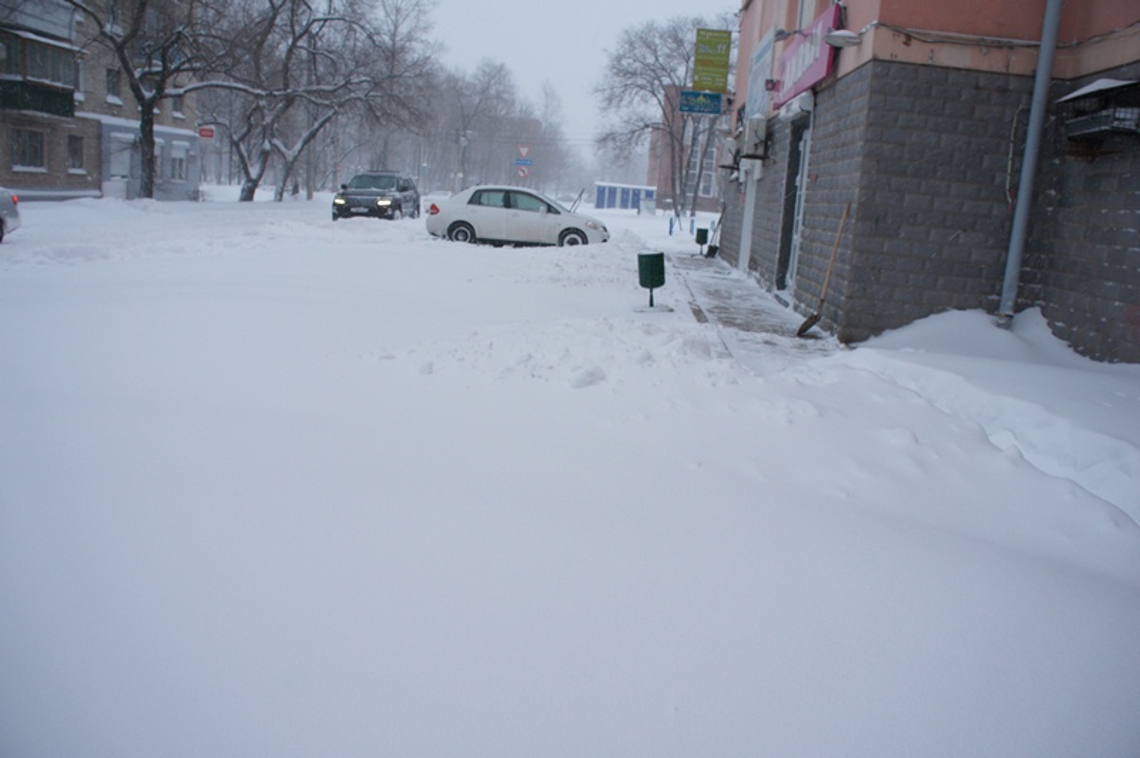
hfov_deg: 67.4
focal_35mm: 27
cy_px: 379
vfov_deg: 47.9
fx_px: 854
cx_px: 570
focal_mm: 18
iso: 200
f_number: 5.6
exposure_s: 1/125
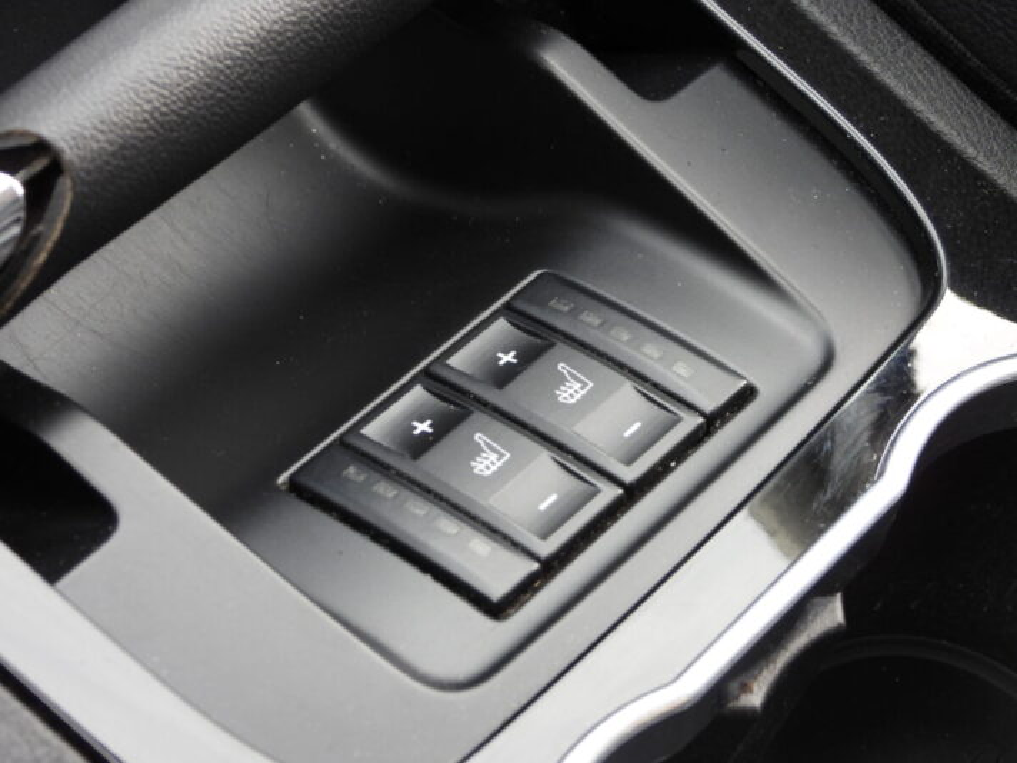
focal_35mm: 105
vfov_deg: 14.1
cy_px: 382
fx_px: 3085
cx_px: 508
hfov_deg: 18.7
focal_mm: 18.9
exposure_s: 1/60
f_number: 4
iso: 250
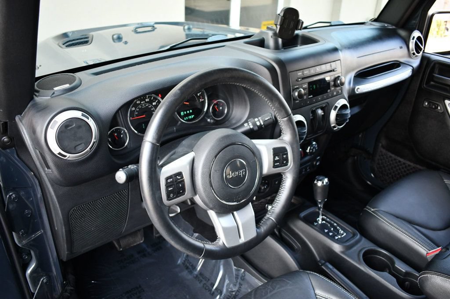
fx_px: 387
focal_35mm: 31
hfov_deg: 60.3
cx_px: 225
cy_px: 150
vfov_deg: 42.3
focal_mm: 21
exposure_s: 1/160
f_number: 3.8
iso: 800
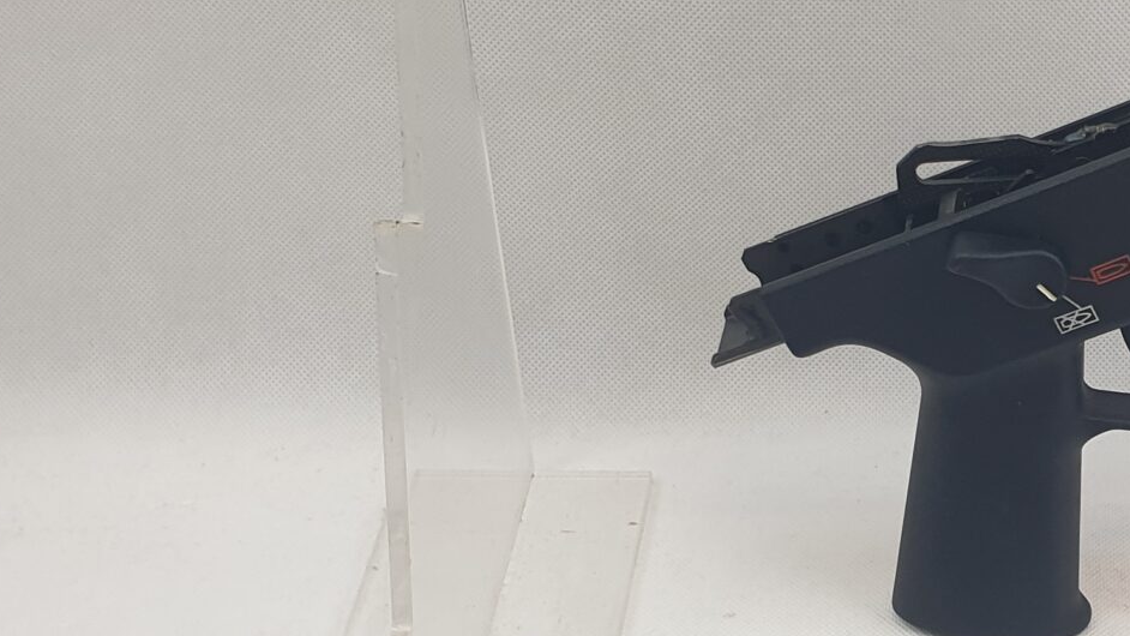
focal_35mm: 77
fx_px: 2307
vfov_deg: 15.6
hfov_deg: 26.2
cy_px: 492
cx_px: 1114
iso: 80
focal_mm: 4.3
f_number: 2.4
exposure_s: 1/100
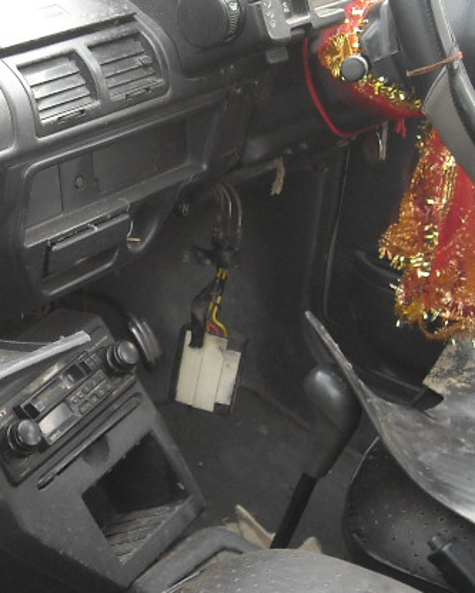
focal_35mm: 84
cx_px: 1
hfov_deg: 17.8
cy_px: 230
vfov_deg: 22.7
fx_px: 1476
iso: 124
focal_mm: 5.7
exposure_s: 1/52
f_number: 2.8
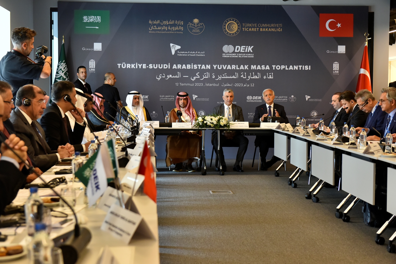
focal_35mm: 58
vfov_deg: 23.4
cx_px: 198
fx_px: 638
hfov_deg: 34.5
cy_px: 132
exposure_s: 1/200
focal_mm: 58
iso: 2000
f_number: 4
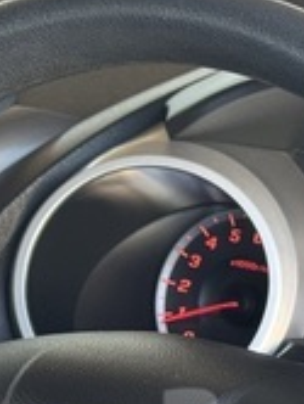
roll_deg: -0.1
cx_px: 224
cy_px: 465
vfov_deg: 8.5
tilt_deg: -23.8
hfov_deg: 6.4
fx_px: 2698
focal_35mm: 231
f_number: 1.78
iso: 100
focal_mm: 6.76
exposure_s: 1/62
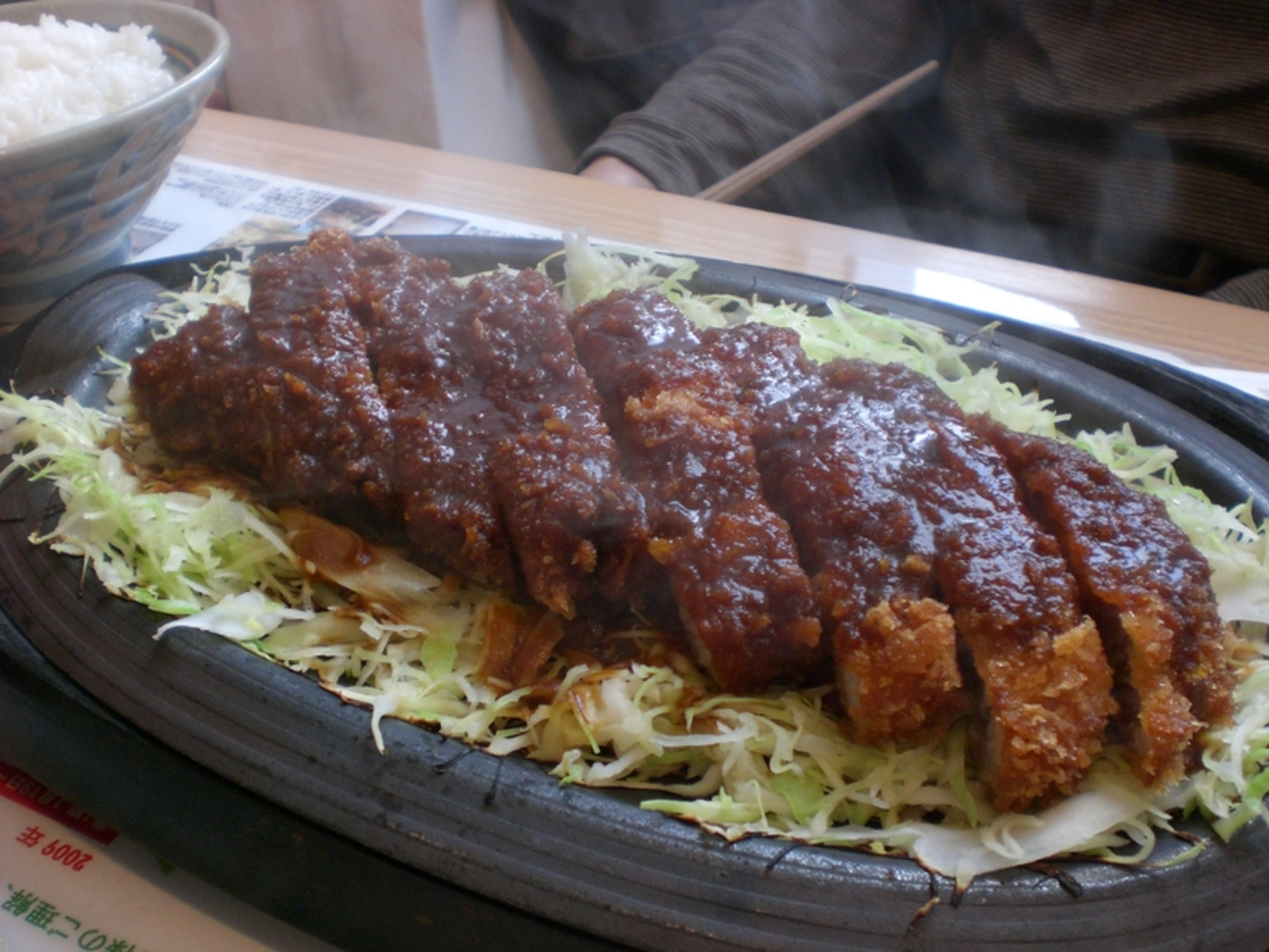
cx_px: 634
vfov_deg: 37.7
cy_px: 476
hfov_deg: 49.0
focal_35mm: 38
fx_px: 1393
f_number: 3.1
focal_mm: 6.3
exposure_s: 1/100
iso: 200
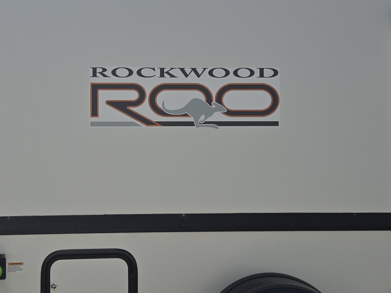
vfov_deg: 28.0
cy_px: 123
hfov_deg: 36.7
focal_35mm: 52
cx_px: 163
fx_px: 587
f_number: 1.8
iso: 25
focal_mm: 5.4
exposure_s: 1/1606
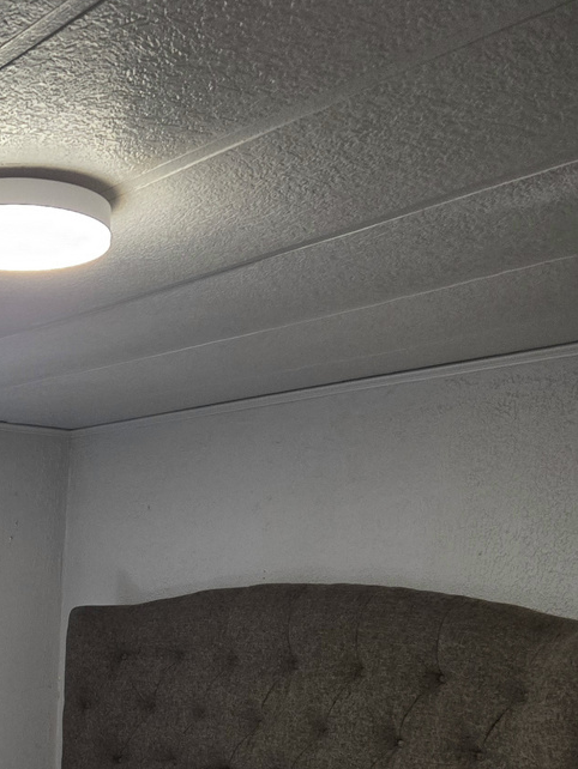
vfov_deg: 33.6
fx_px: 1224
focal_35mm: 55
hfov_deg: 24.2
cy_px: 643
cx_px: -112
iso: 400
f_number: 1.8
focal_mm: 5.4
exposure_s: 1/120
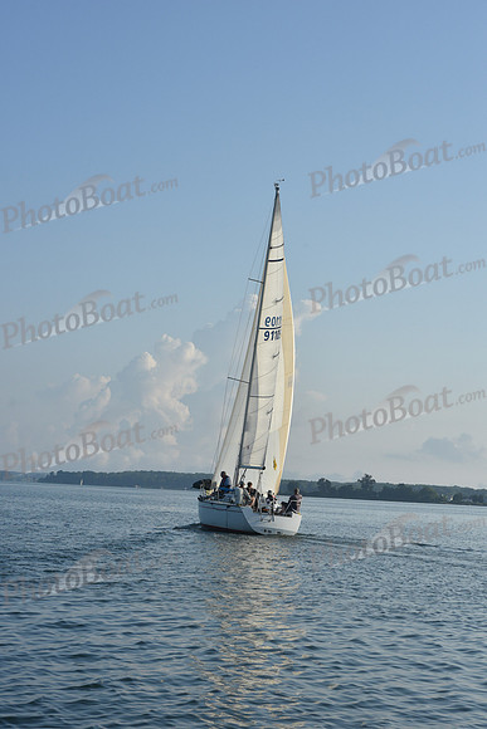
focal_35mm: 70
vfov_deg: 28.8
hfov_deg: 19.5
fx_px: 1419
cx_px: 244
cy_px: 364
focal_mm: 70
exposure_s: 1/800
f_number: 11
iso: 320
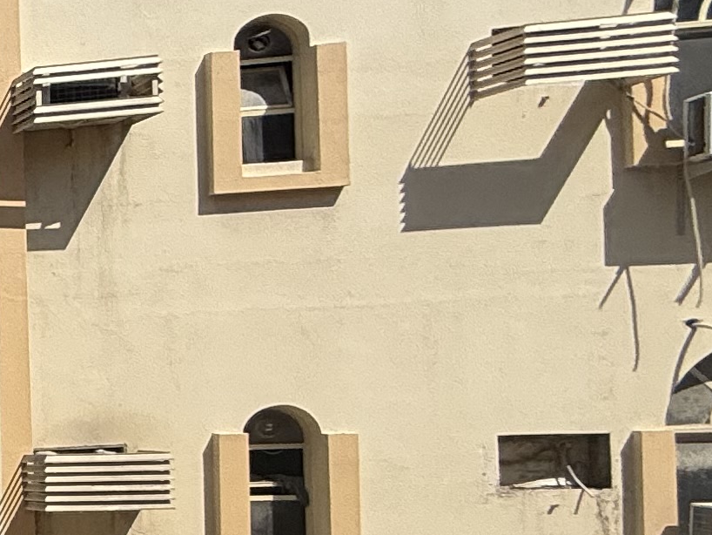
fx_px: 1420
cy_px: 485
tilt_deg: +0.8
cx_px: -1010
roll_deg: +1.8
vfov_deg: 20.9
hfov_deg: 15.1
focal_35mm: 69
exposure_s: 1/2506
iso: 50
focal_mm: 2.22
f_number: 2.2
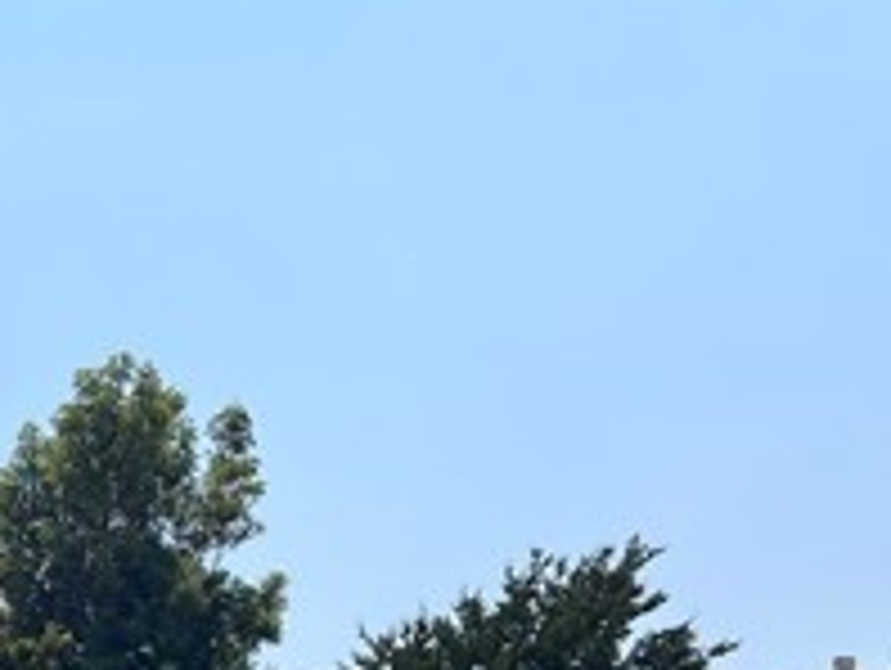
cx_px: 126
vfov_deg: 16.1
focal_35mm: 84
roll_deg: -1.2
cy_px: 1016
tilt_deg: -0.2
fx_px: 2165
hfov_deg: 22.8
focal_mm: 5.7
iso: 50
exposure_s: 1/8000
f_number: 1.5
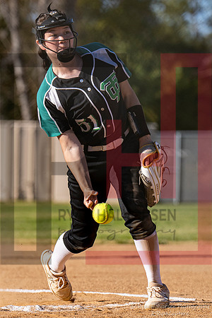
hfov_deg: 3.7
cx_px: 146
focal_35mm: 376
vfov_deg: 5.5
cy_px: 112
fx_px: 3320
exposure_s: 1/2500
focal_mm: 165
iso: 400
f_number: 4
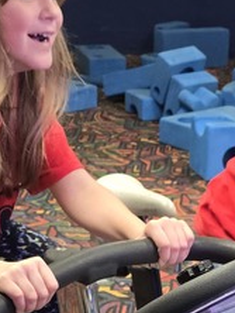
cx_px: 170
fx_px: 958
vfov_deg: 17.7
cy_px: 369
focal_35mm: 106
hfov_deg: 13.9
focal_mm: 6.3
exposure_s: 1/120
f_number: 1.7
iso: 400
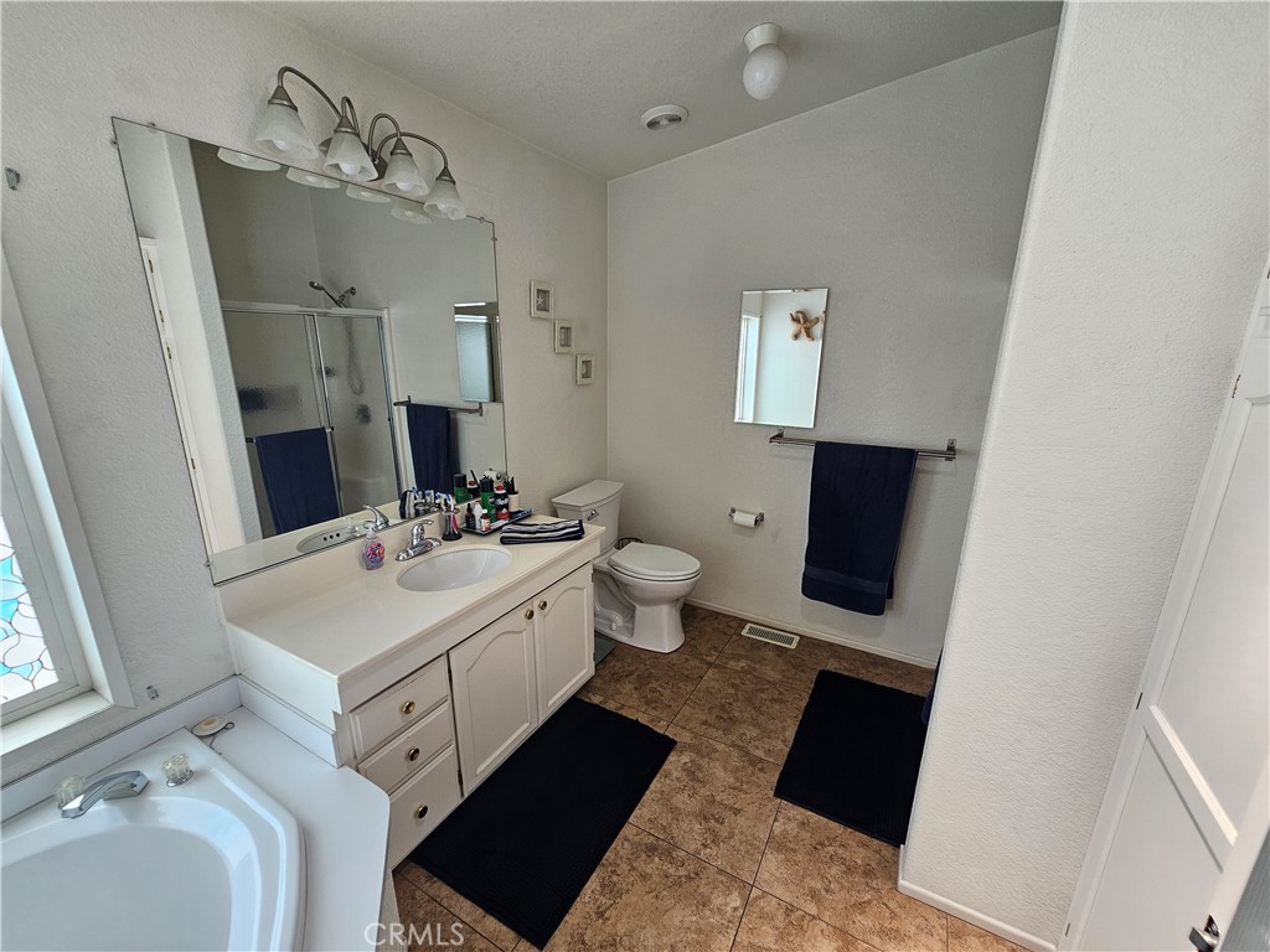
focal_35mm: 13
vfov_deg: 89.9
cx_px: 635
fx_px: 477
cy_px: 476
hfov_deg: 106.2
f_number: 2.2
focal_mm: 2.2
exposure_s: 1/60
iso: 64
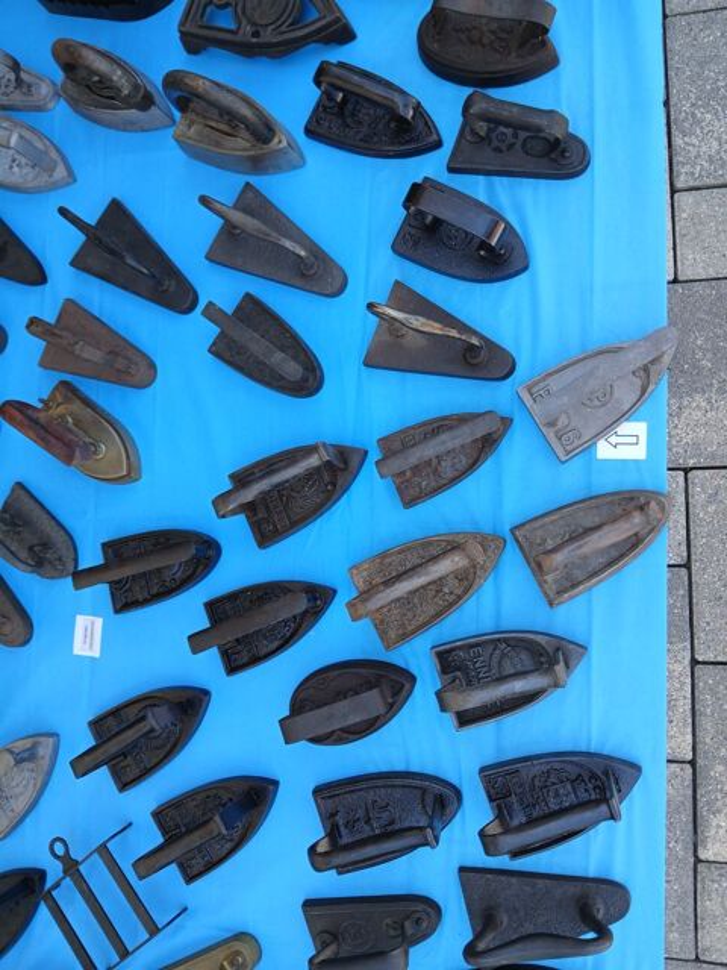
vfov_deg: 67.3
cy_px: 485
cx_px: 364
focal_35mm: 26
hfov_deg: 53.1
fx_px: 728
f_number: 1.8
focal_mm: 3.98
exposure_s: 1/100
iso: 40
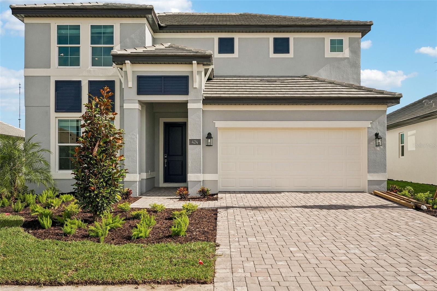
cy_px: 146
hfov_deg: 63.7
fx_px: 352
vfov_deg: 44.9
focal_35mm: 29
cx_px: 218
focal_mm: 29
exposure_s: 1/1000
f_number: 8
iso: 400
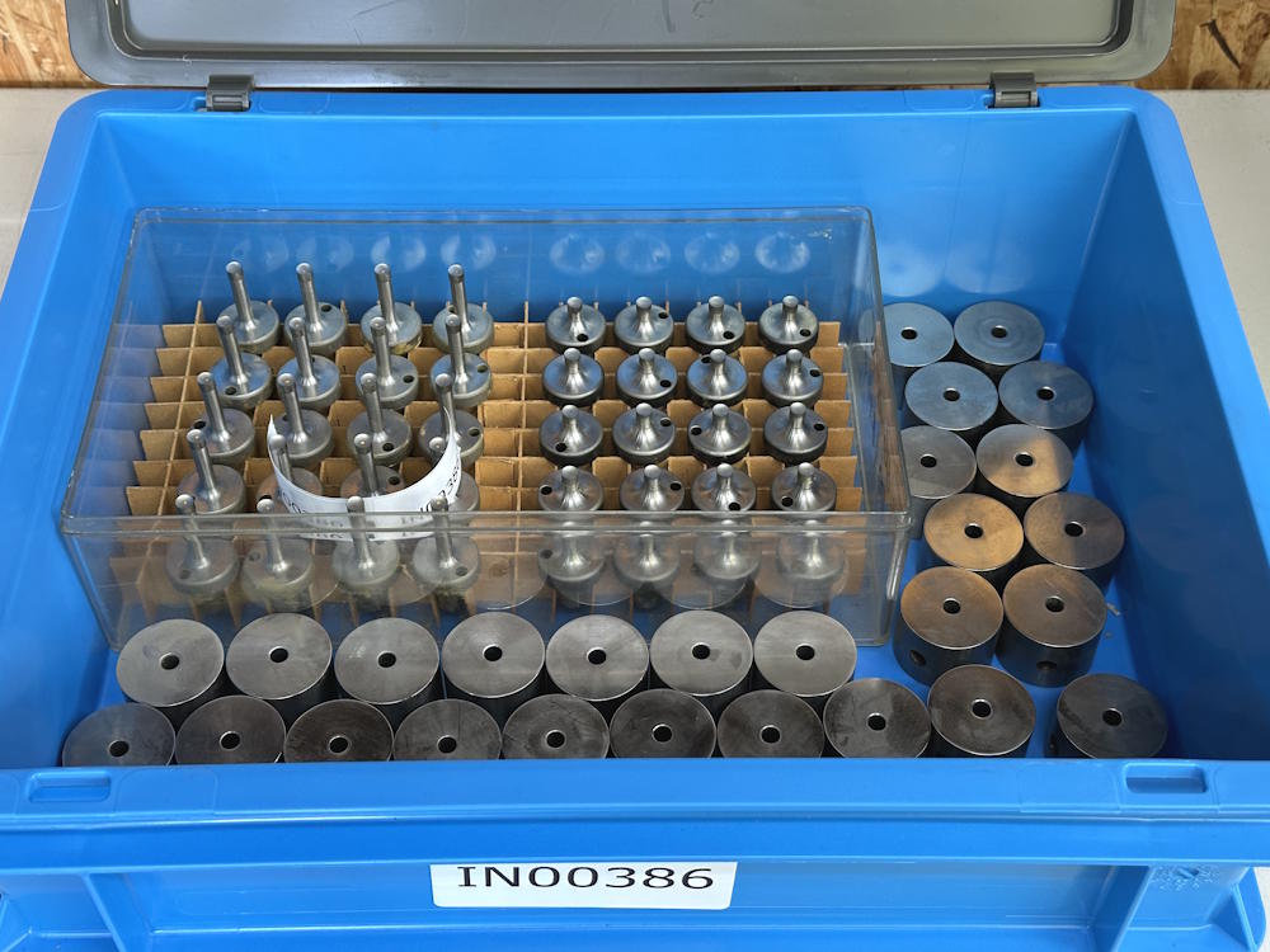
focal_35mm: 48
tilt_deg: -49.9
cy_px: 476
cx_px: 635
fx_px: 1761
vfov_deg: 30.3
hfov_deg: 39.7
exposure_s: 1/33
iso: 250
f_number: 1.78
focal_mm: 6.86
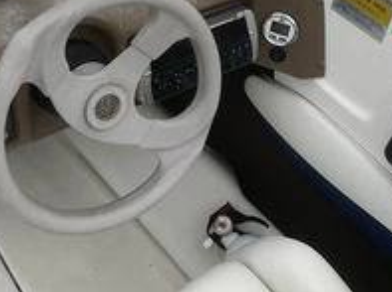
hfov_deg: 32.7
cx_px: 181
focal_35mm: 59
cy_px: 22
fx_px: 667
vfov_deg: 24.0
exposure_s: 1/1412
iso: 25
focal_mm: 3
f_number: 1.8
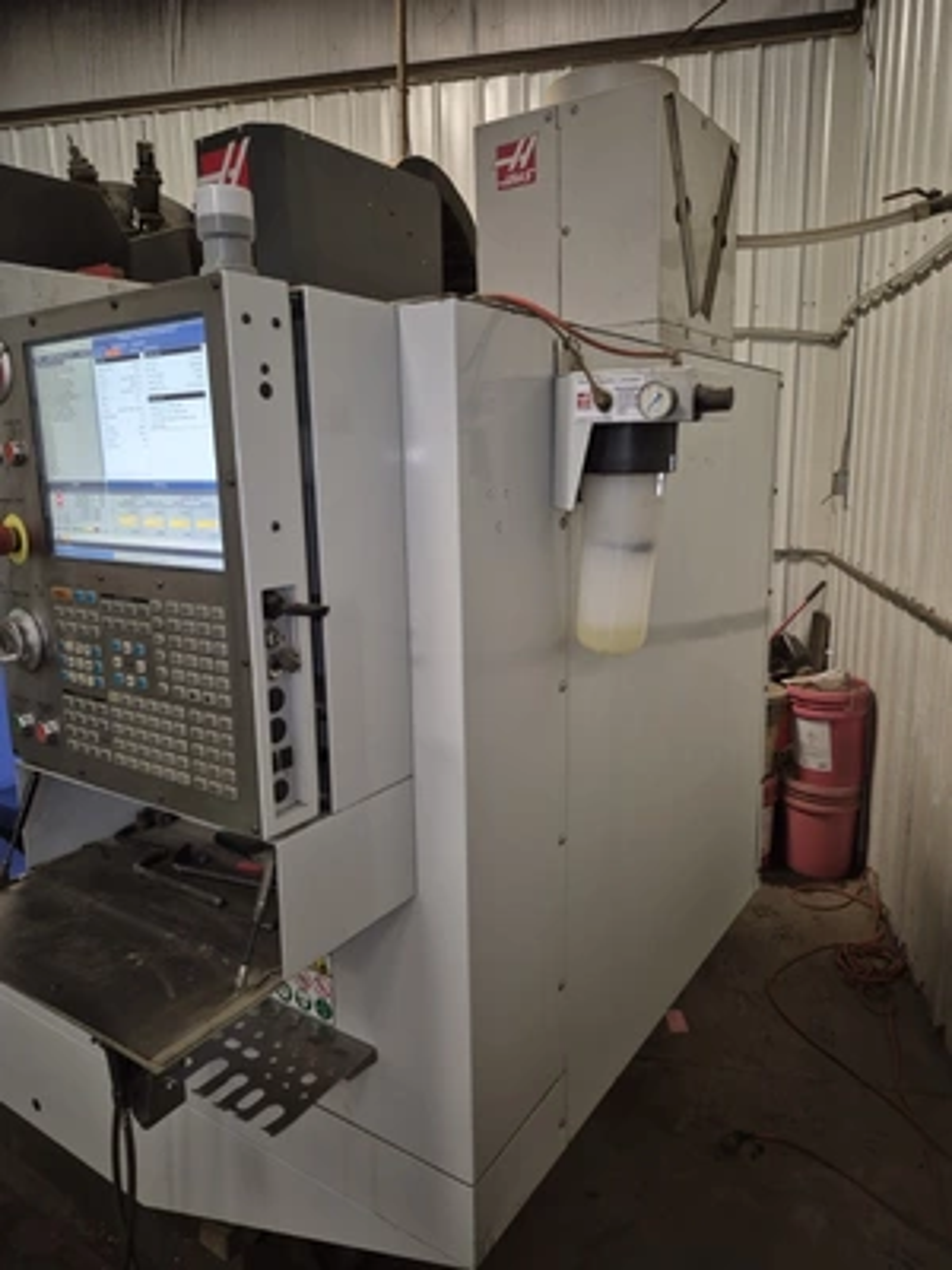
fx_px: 843
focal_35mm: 23
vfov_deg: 73.9
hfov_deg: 58.9
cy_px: 635
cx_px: 476
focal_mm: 5.4
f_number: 1.8
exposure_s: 1/24
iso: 100
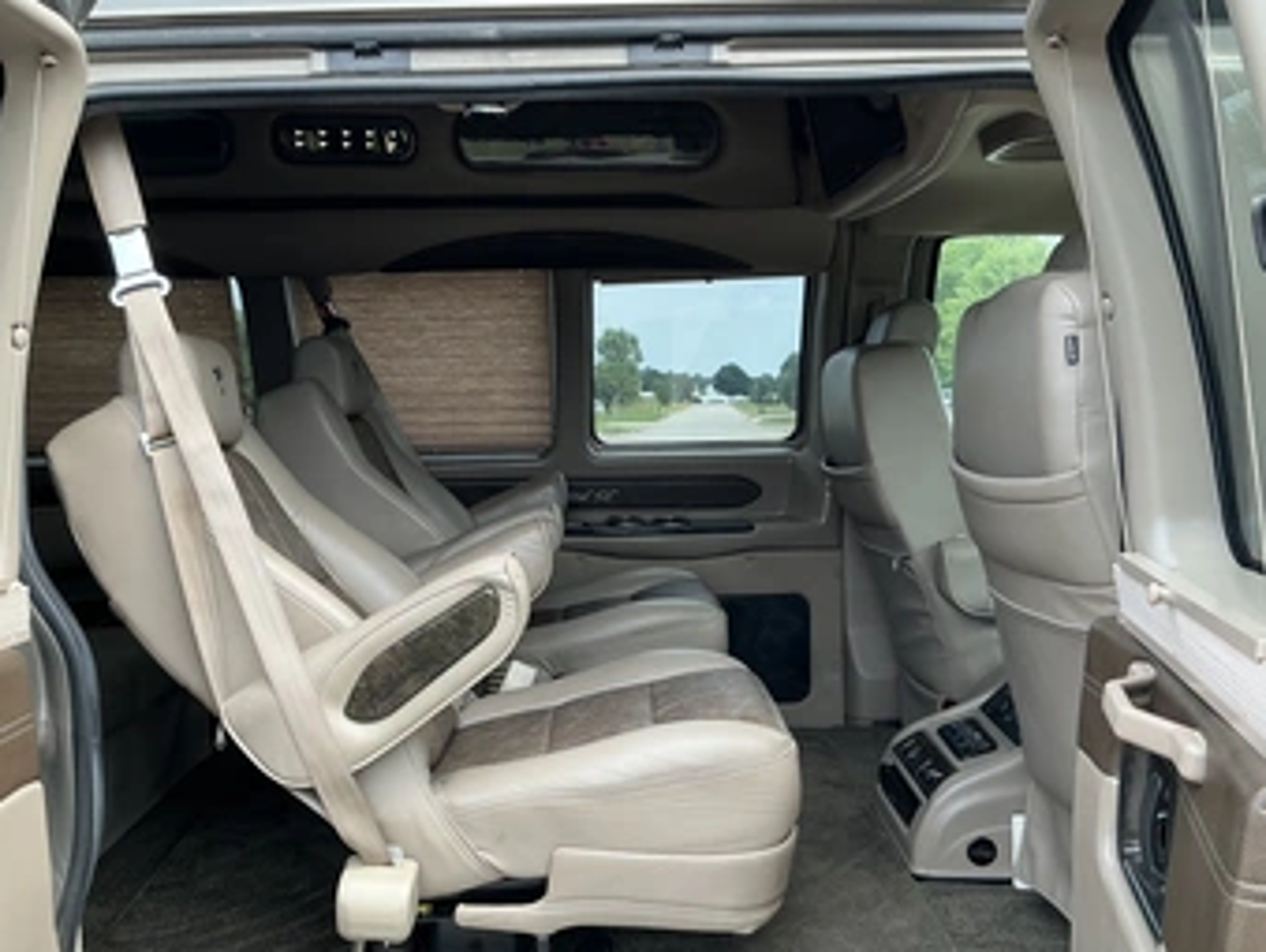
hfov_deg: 55.2
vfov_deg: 42.9
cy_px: 538
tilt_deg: -6.4
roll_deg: +2.7
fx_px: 1208
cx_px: 579
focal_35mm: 33
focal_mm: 3
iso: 20
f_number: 1.8
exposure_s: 1/205
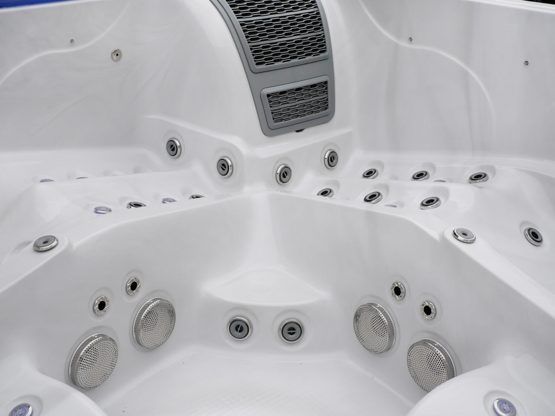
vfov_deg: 36.0
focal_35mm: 40
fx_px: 641
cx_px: 278
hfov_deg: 46.8
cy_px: 208
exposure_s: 1/320
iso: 200
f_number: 7.1
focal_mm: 20
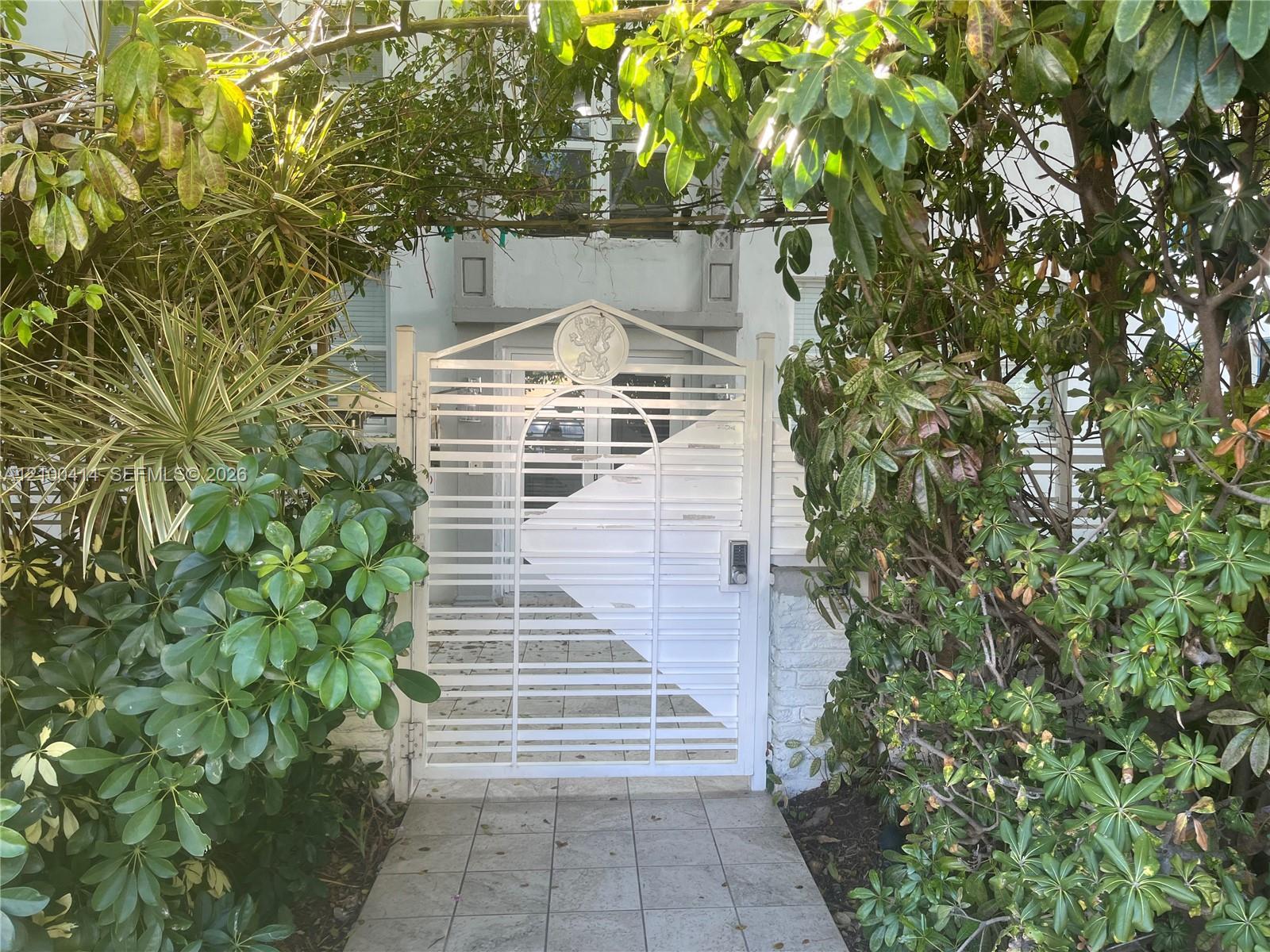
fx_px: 954
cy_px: 476
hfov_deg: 67.3
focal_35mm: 26
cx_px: 635
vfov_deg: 53.1
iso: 50
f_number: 1.6
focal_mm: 5.1
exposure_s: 1/121
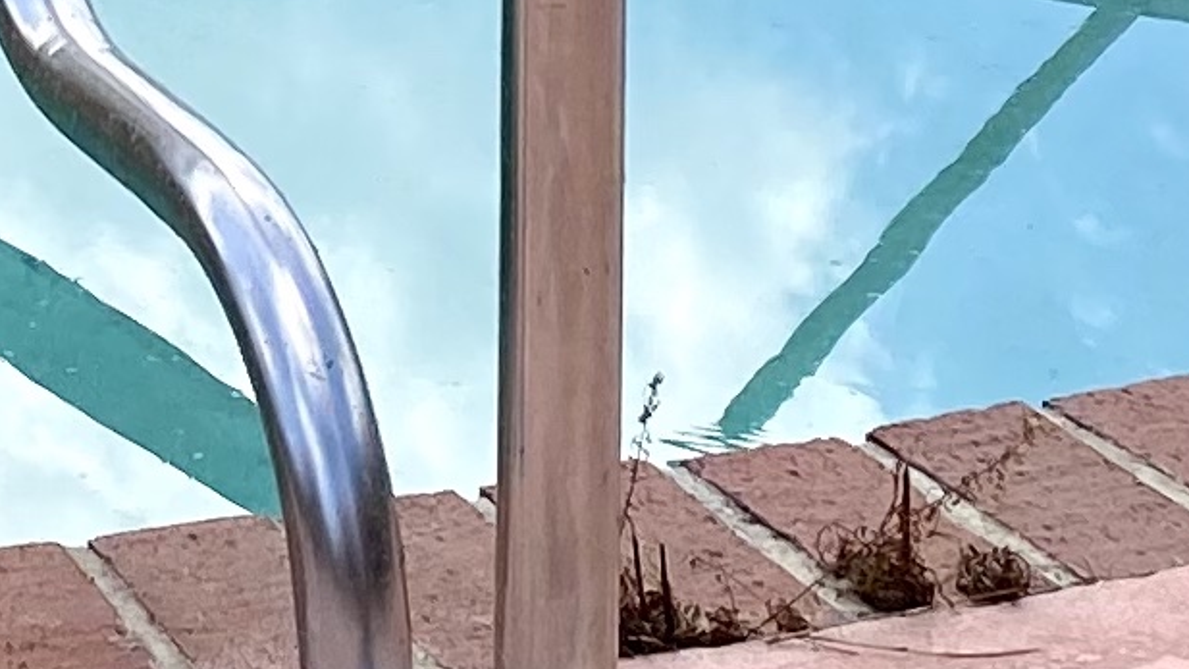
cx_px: -420
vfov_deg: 6.2
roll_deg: +0.6
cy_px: -1051
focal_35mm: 185
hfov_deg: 11.3
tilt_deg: -7.2
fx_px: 5832
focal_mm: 4.25
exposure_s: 1/778
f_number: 1.8
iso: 32
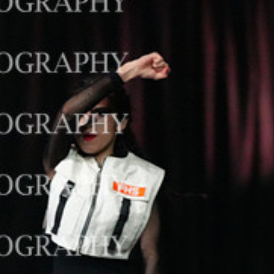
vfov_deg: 2.1
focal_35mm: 815
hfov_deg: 2.1
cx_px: -91
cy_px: 276
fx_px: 7299
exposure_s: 1/1250
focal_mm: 300
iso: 16000
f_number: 3.5
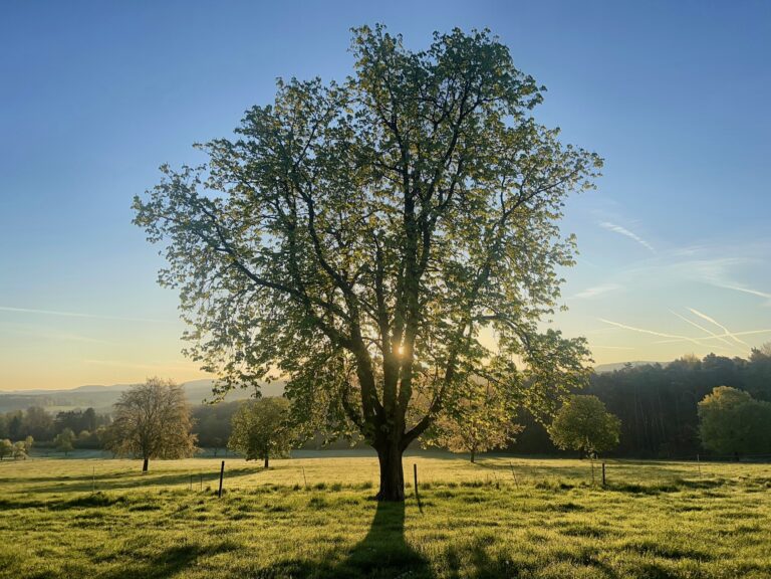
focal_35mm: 26
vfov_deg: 53.1
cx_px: 386
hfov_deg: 67.3
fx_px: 579
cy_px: 290
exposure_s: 1/2299
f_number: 1.5
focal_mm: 5.7
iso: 50
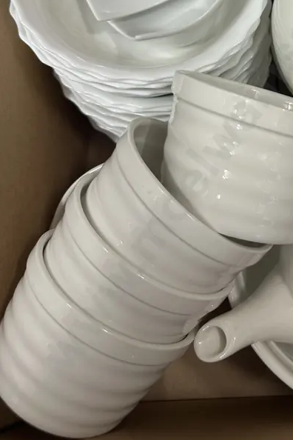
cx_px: 283
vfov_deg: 42.5
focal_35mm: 43
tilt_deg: -64.6
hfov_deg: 29.4
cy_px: 64
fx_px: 525
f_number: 1.78
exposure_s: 1/50
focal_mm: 6.86
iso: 125
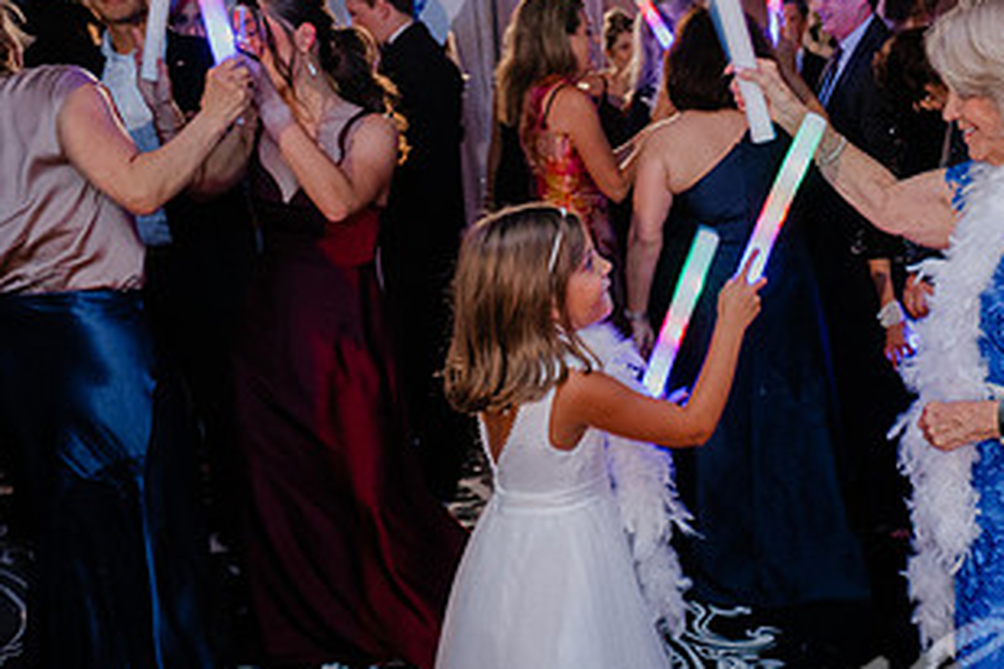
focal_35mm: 45
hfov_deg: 41.4
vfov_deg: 29.7
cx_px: 825
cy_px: 434
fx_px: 1255
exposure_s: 1/80
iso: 2000
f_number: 2.8
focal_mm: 24
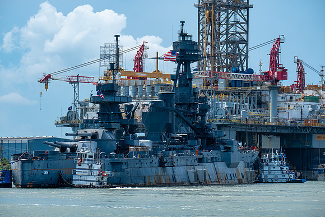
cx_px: 162
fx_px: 1571
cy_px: 108
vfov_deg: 7.9
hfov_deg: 11.8
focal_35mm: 174
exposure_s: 1/450
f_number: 7.1
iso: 200
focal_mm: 115.9
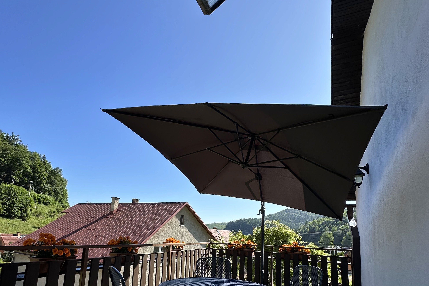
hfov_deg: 84.0
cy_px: 199
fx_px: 238
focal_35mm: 20
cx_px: 208
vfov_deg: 59.9
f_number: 2.2
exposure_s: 1/1135
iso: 40
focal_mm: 2.22
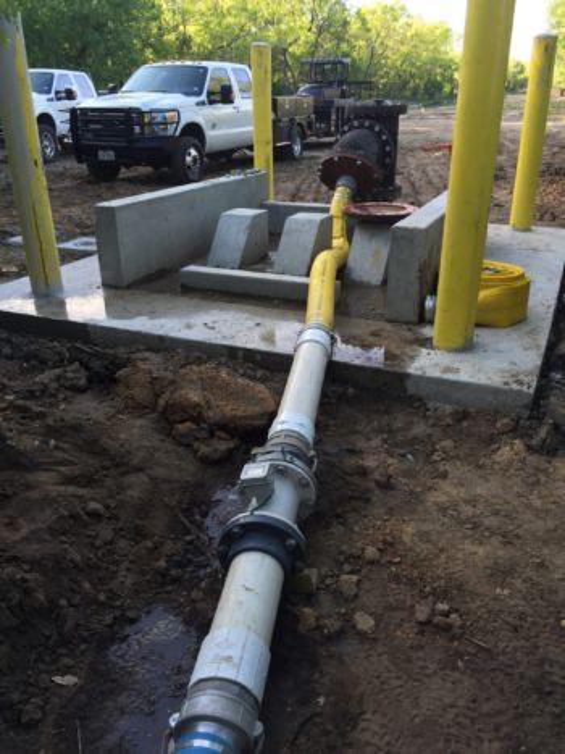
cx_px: 282
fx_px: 631
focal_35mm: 29
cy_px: 377
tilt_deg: -22.6
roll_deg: +0.6
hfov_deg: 48.2
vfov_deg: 61.7
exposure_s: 1/120
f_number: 2.2
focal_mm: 4.15
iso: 32
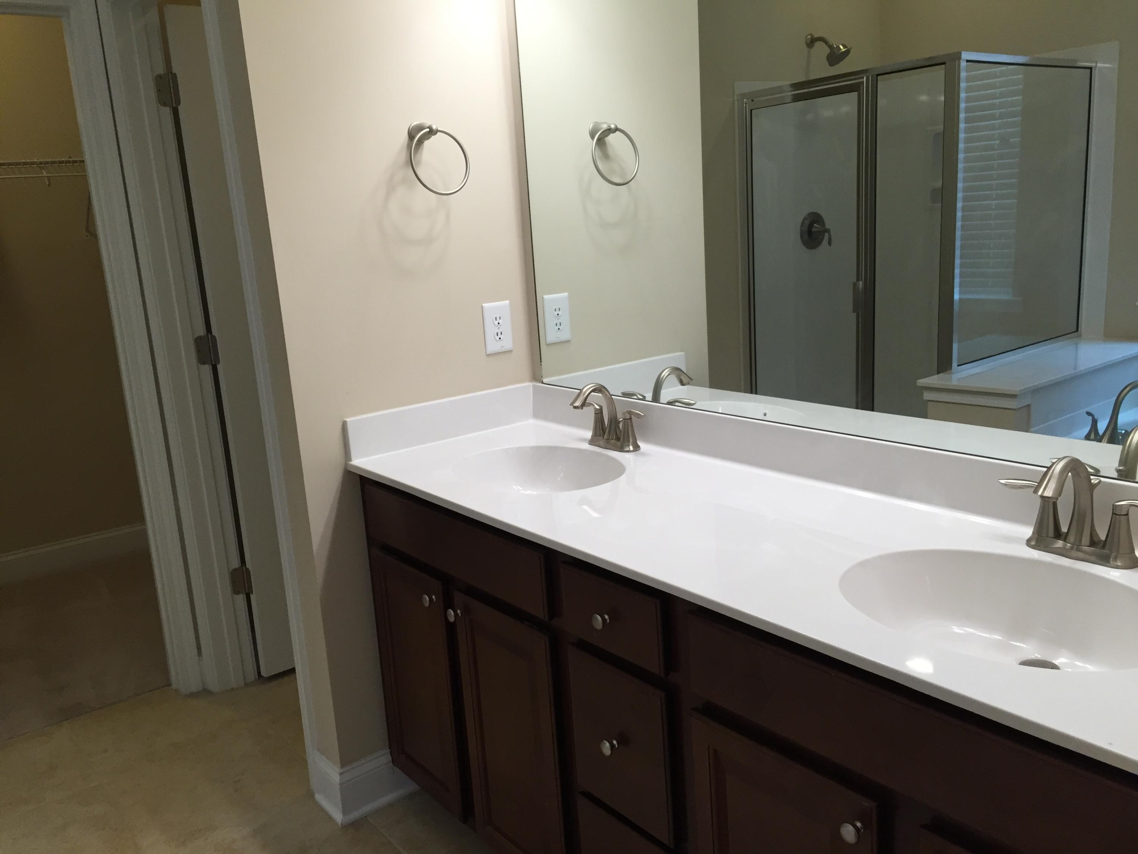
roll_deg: +3.3
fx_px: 953
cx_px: 569
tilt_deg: -13.3
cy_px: 427
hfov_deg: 61.7
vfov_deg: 48.2
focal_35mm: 29
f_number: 2.2
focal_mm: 4.15
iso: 40
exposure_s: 1/30
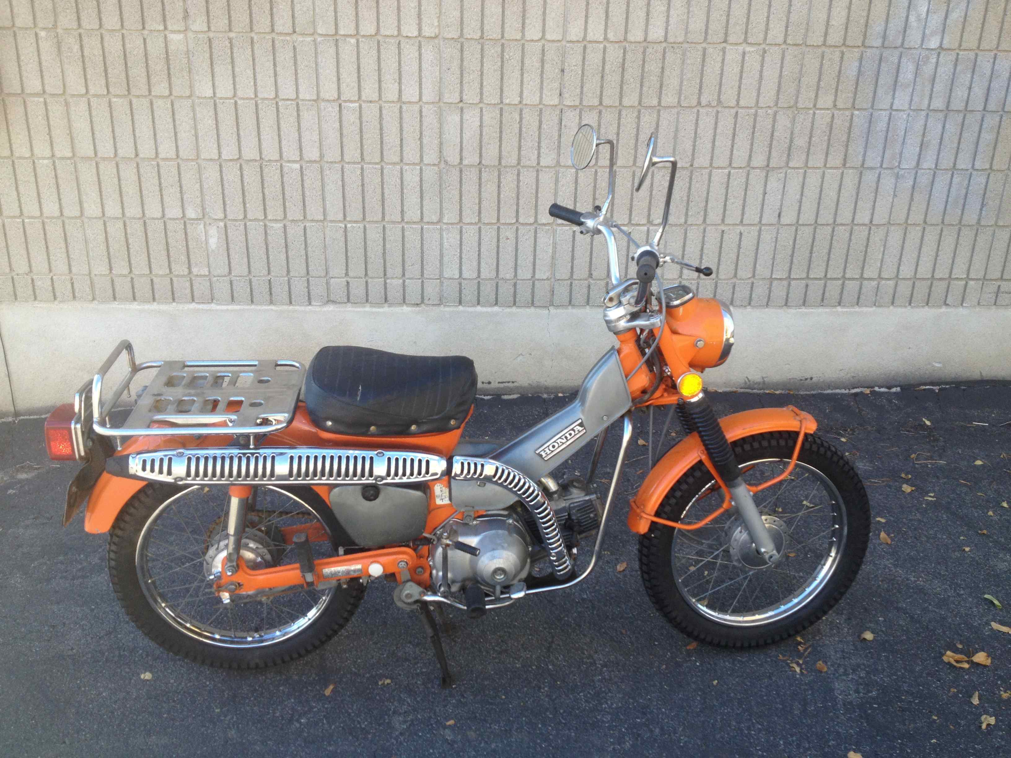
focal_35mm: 35
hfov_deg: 52.6
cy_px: 379
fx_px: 1022
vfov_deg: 40.7
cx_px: 506
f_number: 2.4
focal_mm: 4.28
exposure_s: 1/124
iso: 50
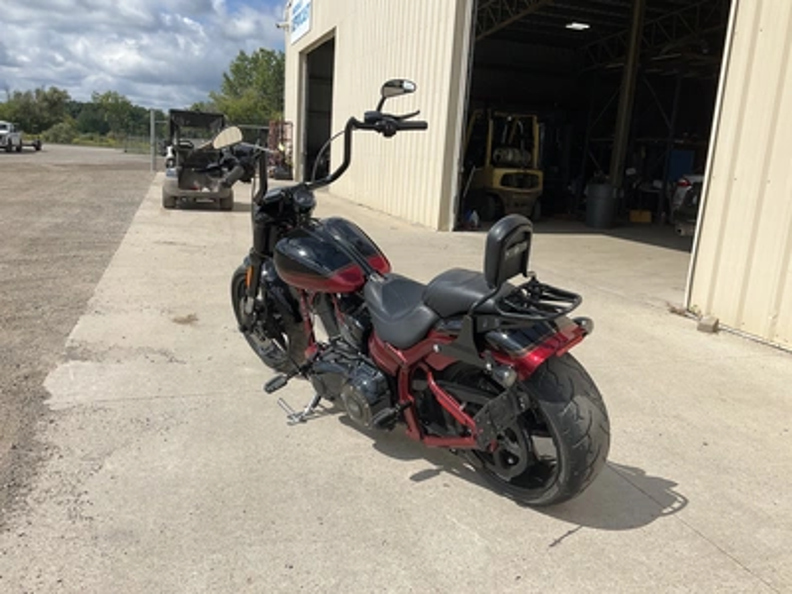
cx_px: 396
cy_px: 297
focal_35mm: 29
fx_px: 664
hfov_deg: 61.7
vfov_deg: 48.2
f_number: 1.8
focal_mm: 3
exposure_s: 1/3322
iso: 25
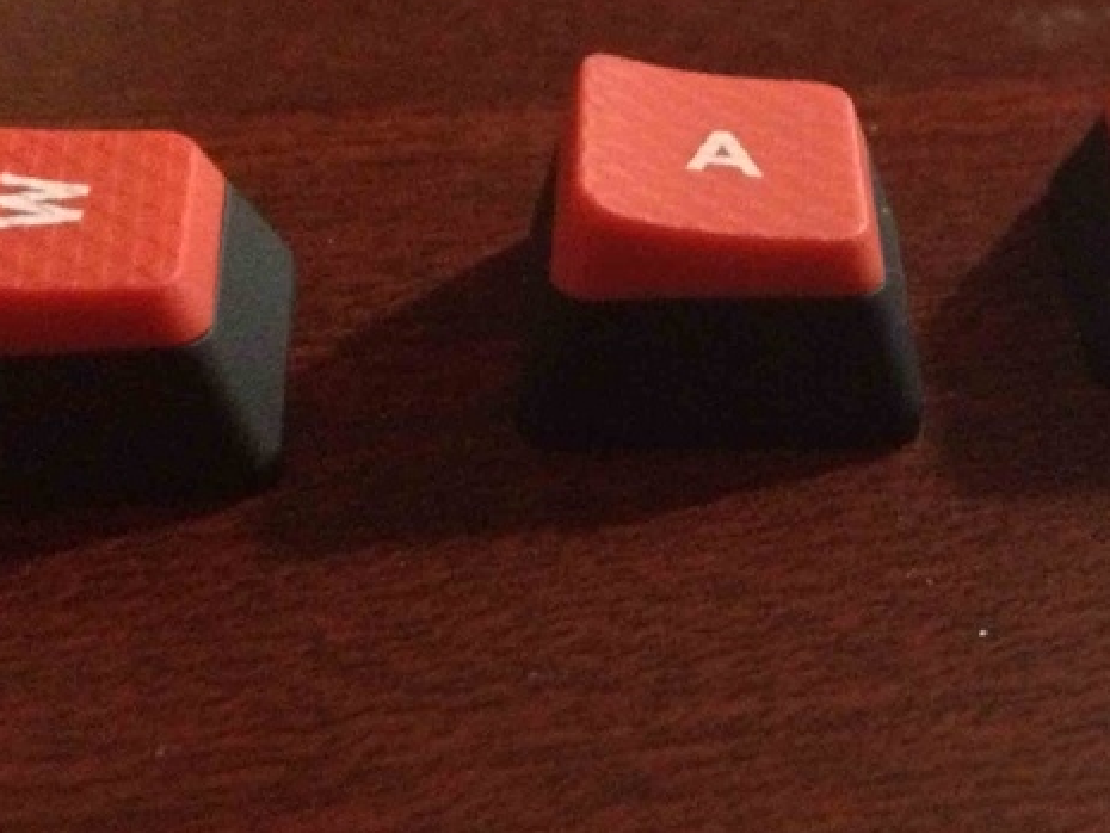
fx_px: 2470
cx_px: 833
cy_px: 274
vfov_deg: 19.1
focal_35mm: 77
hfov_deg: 25.0
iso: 800
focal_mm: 4.28
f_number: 2.4
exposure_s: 1/15
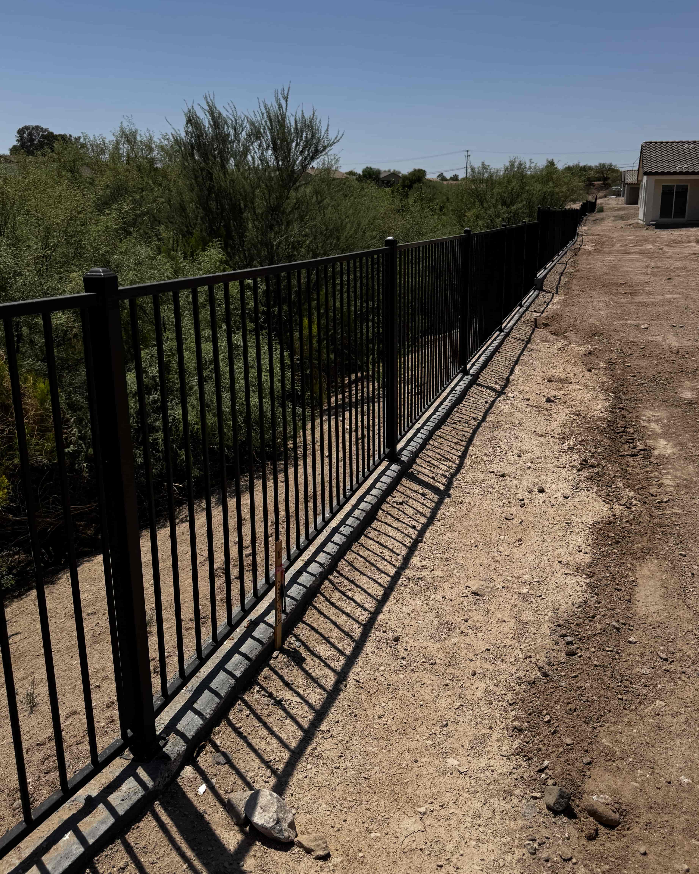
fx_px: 750
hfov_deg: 49.8
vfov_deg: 60.4
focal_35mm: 29
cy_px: 407
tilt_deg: -14.9
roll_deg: -0.2
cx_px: 394
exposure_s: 1/9009
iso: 80
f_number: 1.78
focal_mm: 6.76
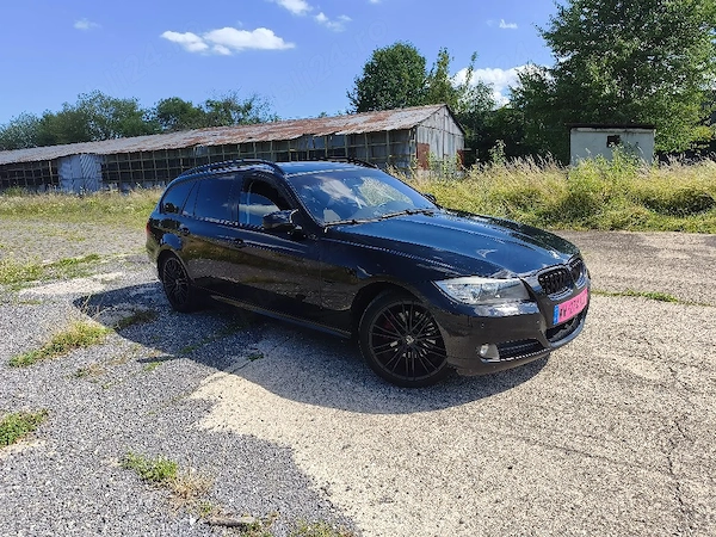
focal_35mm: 23
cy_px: 268
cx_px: 358
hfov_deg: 73.9
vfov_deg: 58.9
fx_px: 476
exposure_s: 1/625
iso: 50
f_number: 1.7
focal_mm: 6.06
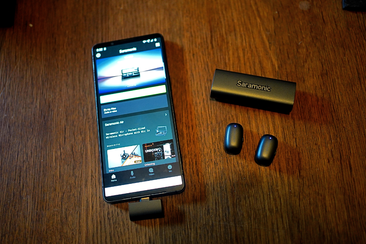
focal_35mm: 35
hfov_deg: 54.4
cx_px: 183
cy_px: 122
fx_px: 356
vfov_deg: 37.9
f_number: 2.2
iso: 1600
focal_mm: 35
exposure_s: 1/160
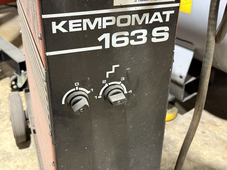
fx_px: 315
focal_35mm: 48
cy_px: 85
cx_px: 114
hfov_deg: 39.7
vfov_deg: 30.3
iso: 250
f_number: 1.78
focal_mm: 6.76
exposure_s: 1/33
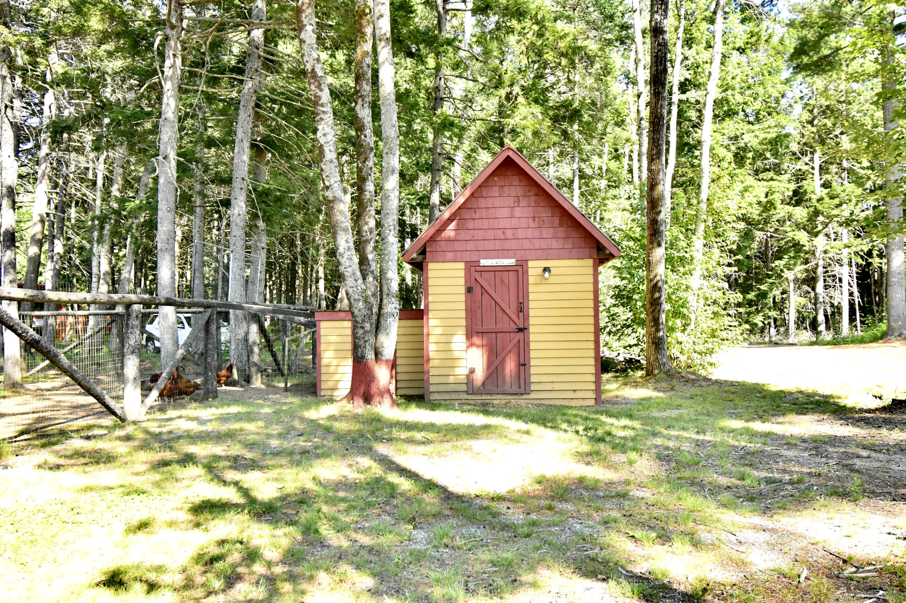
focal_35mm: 30
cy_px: 302
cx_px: 453
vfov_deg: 43.6
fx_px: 755
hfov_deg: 61.9
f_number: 7.1
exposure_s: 1/500
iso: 2800
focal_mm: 20
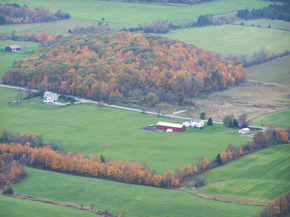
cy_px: 108
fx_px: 1826
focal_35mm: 218
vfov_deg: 6.8
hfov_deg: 9.1
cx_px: 145
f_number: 3.2
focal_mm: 36.2
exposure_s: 1/250
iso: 80
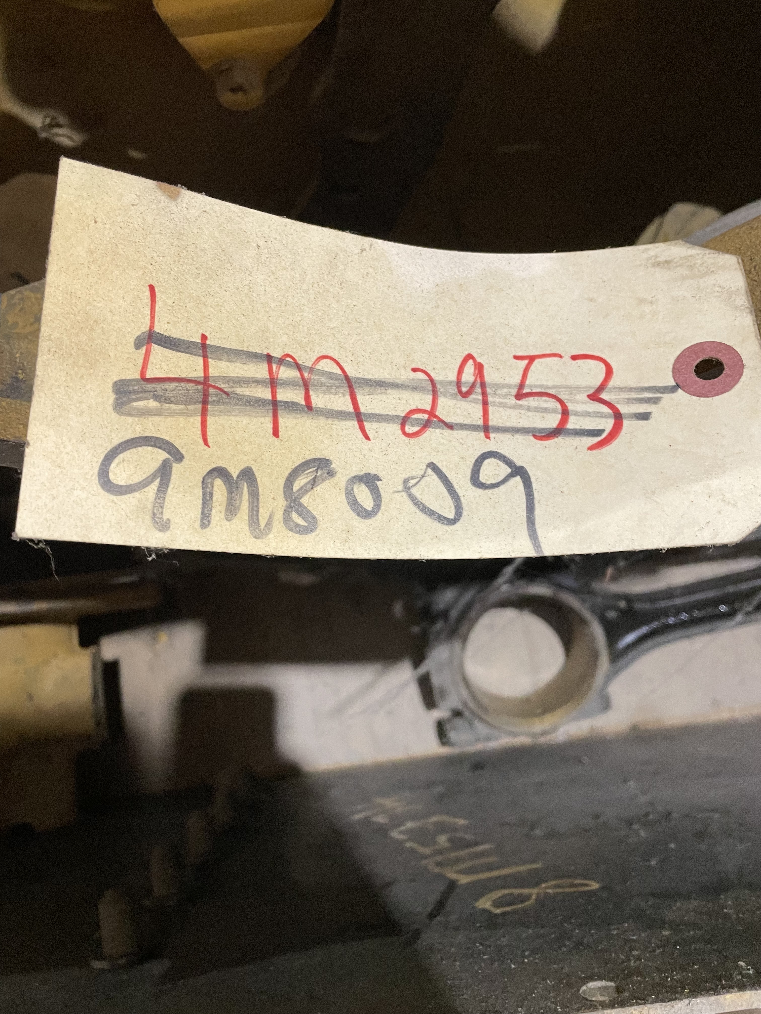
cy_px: 507
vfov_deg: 67.3
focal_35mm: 26
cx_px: 380
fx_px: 762
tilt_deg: -87.5
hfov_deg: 53.1
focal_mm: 4.2
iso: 200
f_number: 1.6
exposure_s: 1/60
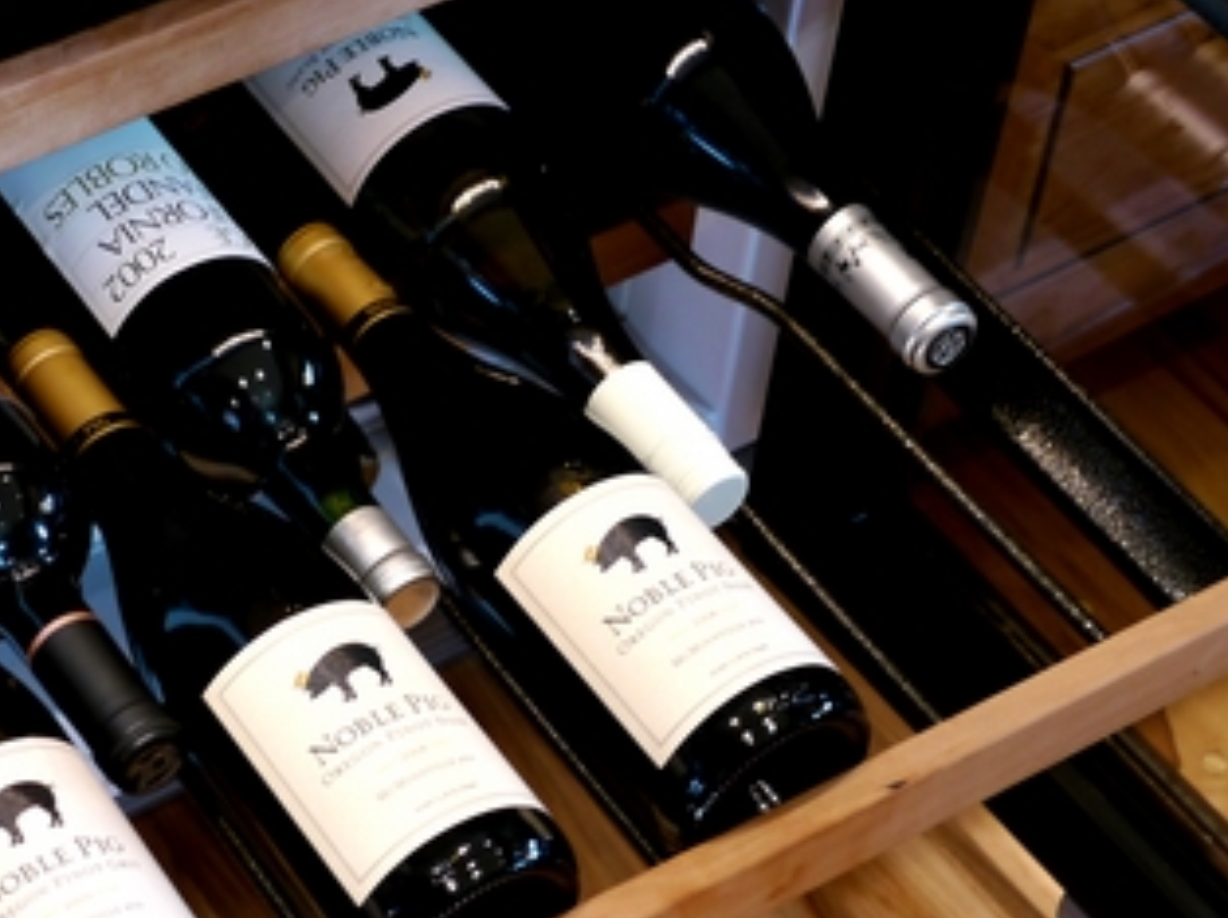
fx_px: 3260
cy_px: 520
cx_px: 316
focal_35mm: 92
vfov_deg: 16.0
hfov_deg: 21.2
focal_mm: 25
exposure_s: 1/13
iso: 400
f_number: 4.5
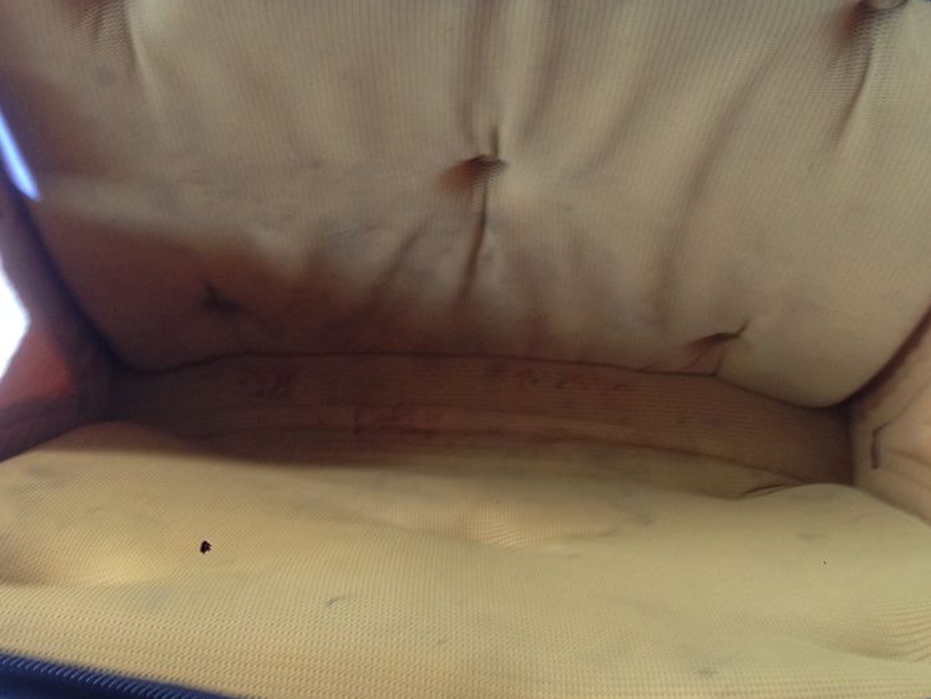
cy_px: 310
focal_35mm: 47
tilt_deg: -75.6
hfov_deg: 40.4
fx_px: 1265
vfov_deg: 30.9
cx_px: 452
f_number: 2.4
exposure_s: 1/20
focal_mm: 4.12
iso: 125
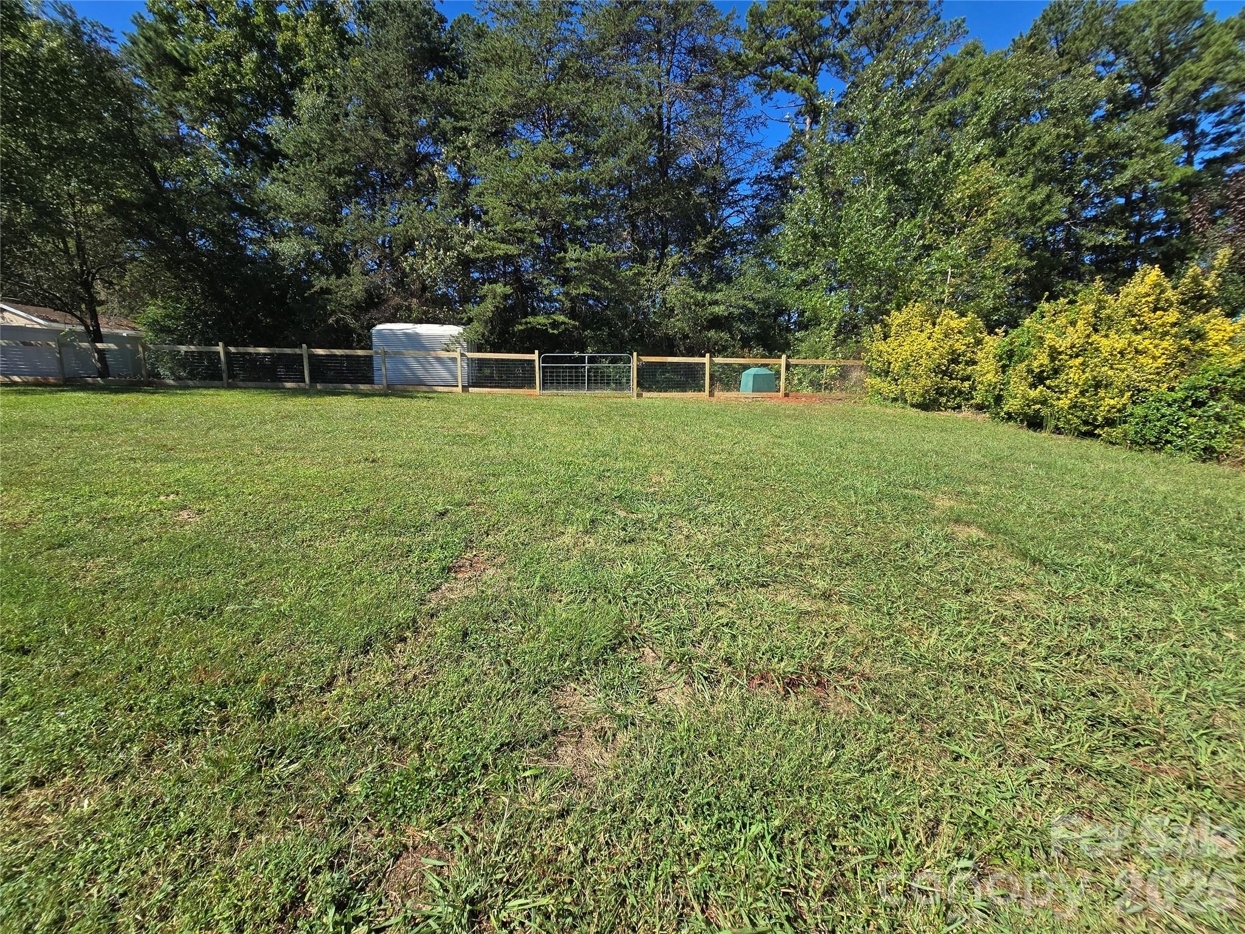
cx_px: 622
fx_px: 468
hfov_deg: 106.2
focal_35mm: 13
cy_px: 467
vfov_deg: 89.9
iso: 50
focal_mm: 2.2
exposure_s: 1/1437
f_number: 2.2
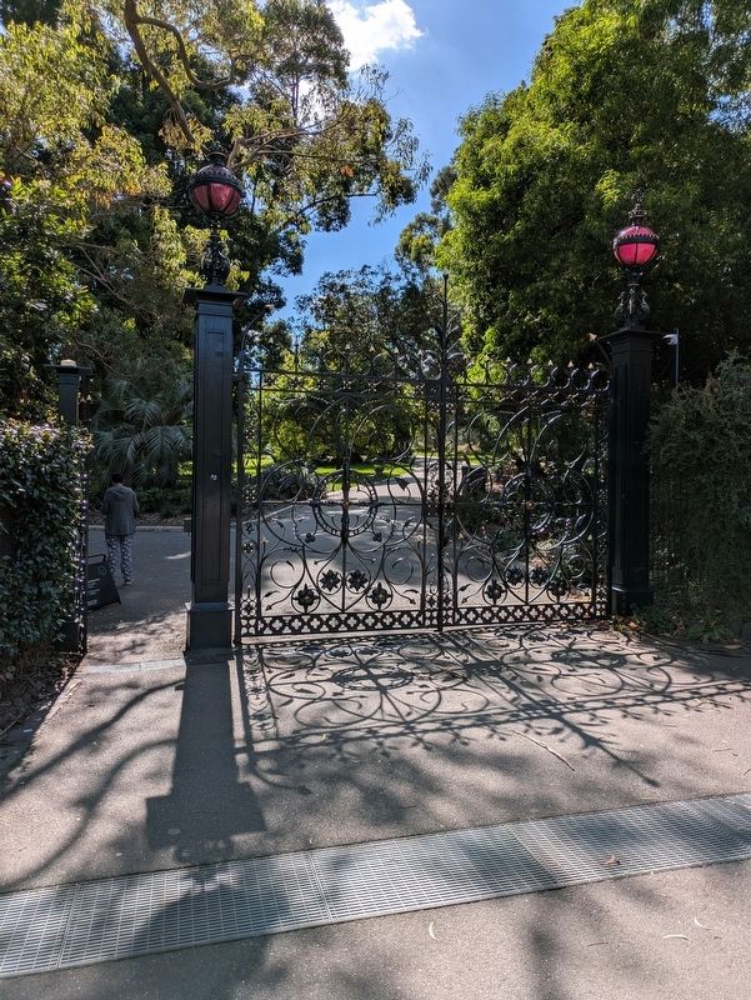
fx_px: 722
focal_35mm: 25
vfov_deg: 69.4
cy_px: 500
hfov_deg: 54.9
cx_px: 376
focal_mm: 5.43
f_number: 1.89
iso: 52
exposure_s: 1/2959
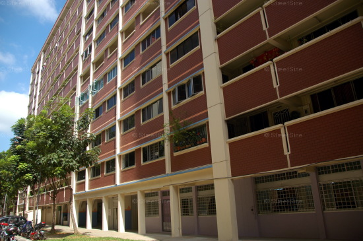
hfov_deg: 67.5
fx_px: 272
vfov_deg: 47.8
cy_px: 120
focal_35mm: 27
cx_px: 182
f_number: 3.5
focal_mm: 18
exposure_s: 1/1250
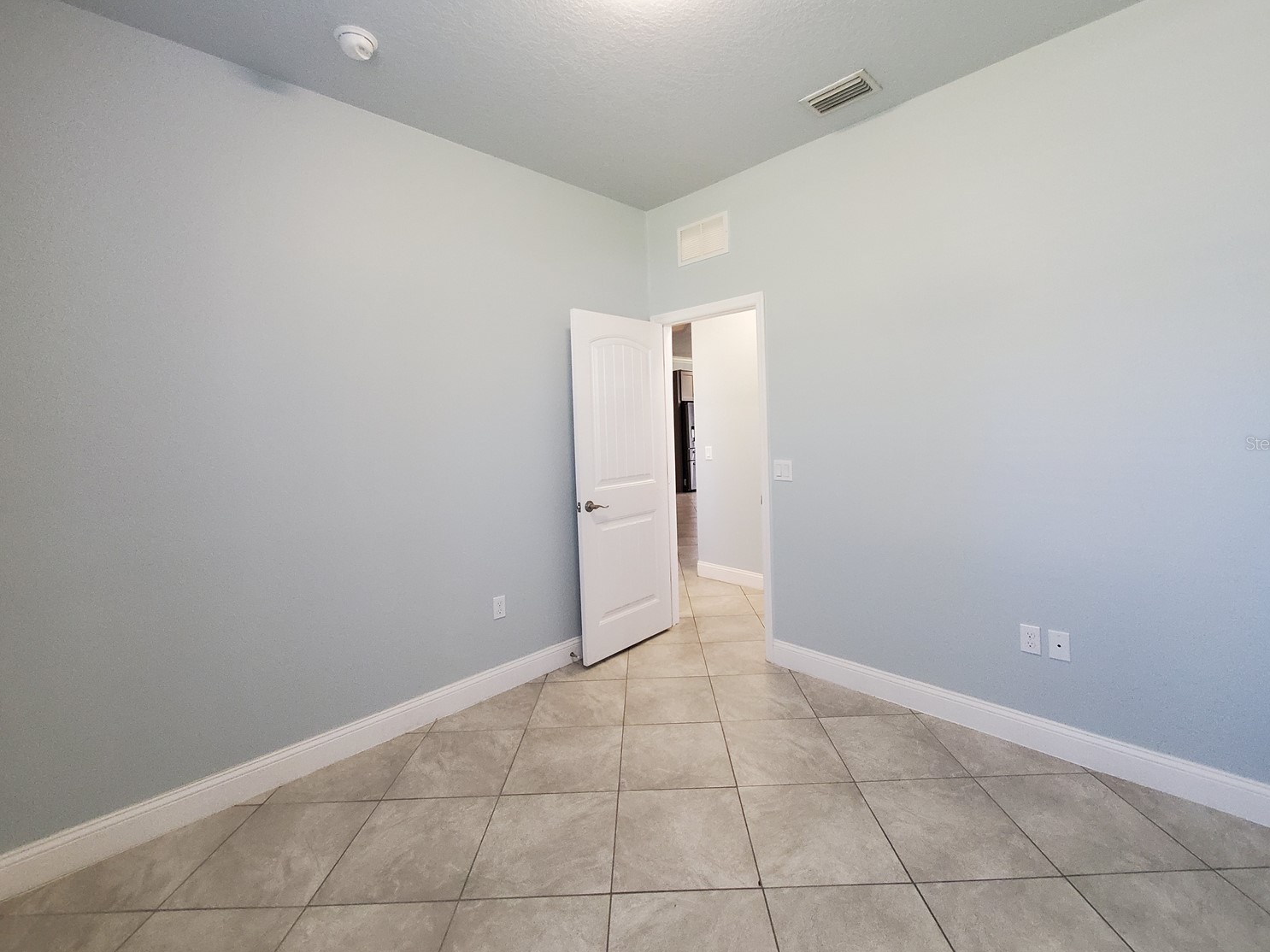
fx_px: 514
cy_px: 443
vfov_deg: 85.5
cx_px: 643
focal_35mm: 14
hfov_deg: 102.1
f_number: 2.2
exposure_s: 1/59
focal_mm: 1.8
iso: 500
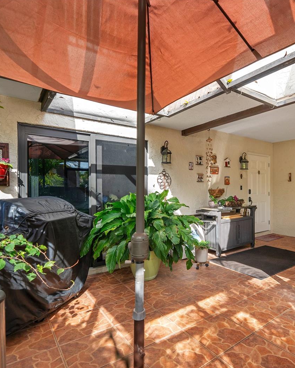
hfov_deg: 66.1
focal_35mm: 20
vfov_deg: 80.4
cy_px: 185
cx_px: 199
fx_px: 218
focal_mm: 14
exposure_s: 1/160
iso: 200
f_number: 4
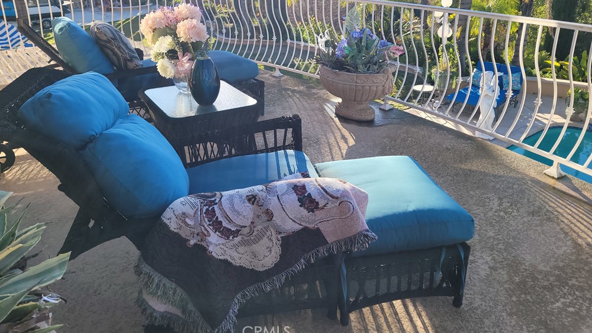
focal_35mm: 29
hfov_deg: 66.1
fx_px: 455
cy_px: 113
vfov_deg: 39.8
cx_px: 294
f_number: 1.8
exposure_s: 1/711
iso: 40
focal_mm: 5.4
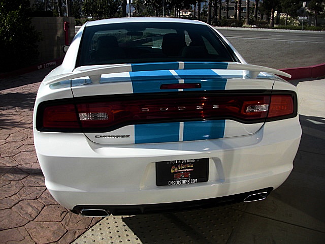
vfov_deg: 39.7
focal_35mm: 36
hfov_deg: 51.4
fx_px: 338
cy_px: 122
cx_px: 162
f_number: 2.8
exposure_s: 1/1000
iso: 50
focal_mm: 6.3
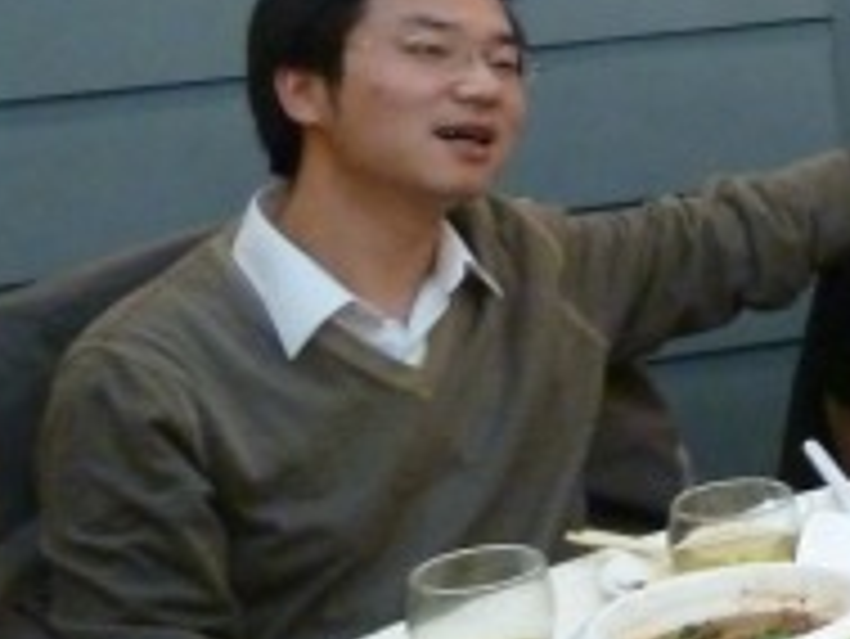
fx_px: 2531
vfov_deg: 14.1
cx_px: 1682
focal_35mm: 103
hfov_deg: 15.4
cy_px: -11
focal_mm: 4.1
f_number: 3.3
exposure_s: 1/15
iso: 400
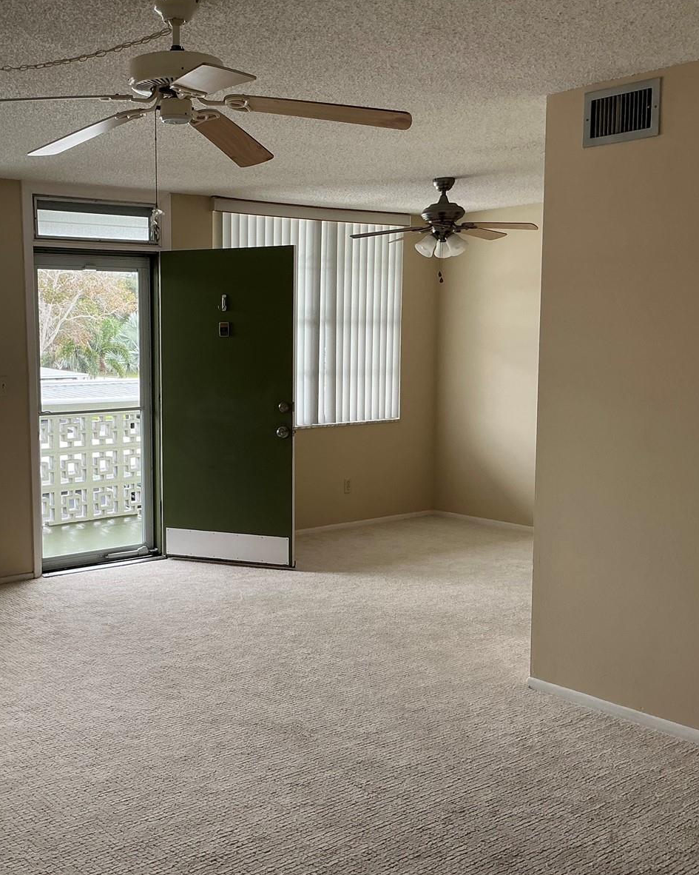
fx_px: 957
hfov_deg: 39.2
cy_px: 440
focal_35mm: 37
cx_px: 185
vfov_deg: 49.1
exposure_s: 1/122
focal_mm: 3
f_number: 1.8
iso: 25
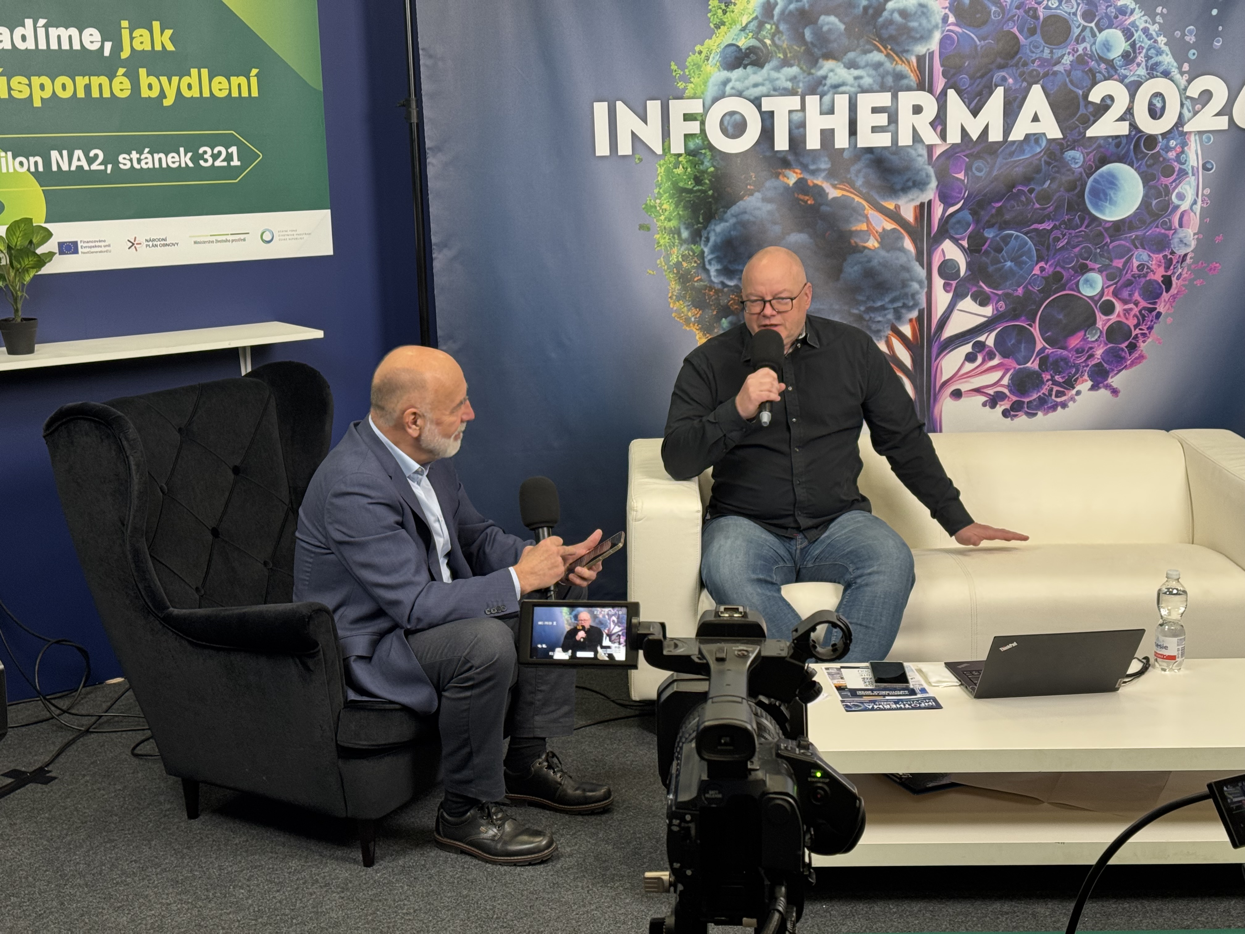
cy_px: 467
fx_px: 1726
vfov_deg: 30.3
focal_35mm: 48
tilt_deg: -13.7
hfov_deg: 39.7
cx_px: 622
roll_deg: +0.9
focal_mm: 6.76
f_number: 1.78
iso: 80
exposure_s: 1/50
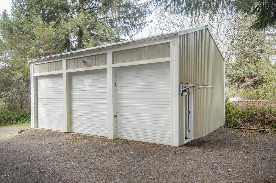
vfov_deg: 36.8
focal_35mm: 36
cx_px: 138
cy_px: 92
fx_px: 276
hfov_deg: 53.2
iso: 320
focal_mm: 24
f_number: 8
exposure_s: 1/180
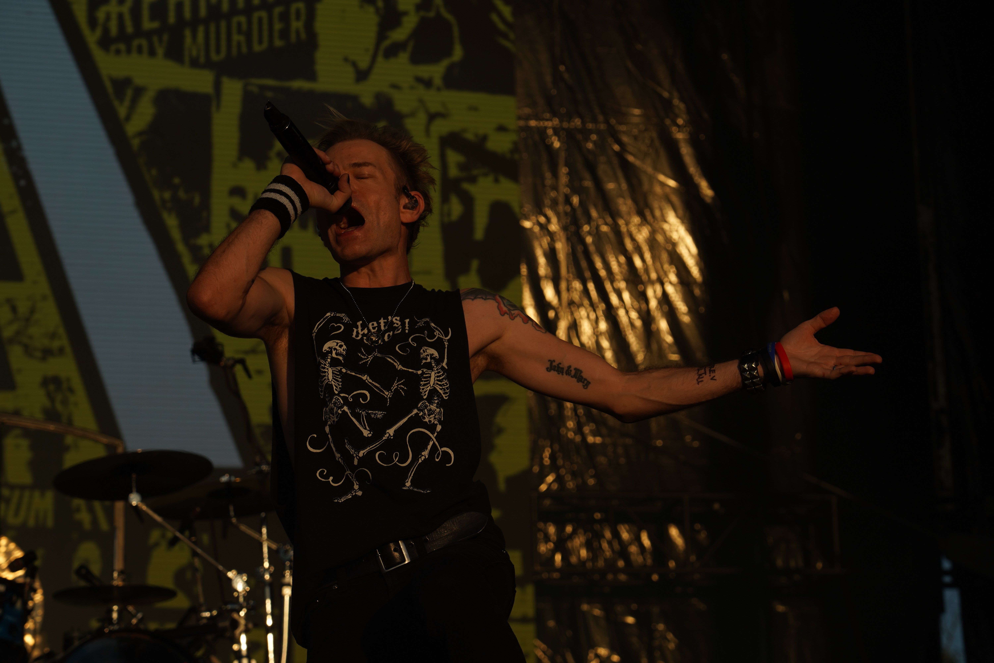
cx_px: 497
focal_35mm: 105
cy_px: 332
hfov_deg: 19.5
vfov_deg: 13.0
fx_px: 2899
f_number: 8
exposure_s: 1/800
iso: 100
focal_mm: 105
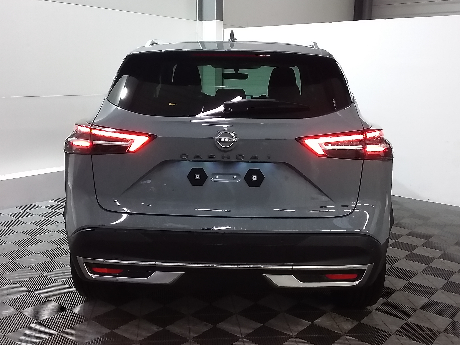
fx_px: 372
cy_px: 172
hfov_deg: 63.4
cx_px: 230
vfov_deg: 49.7
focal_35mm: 28
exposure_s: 1/33
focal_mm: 2.91
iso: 160
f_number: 1.9
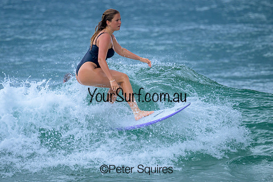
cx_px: 117
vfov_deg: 2.2
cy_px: 88
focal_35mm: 640
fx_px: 4854
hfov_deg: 3.2
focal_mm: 560
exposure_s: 1/2000
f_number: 8
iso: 1100
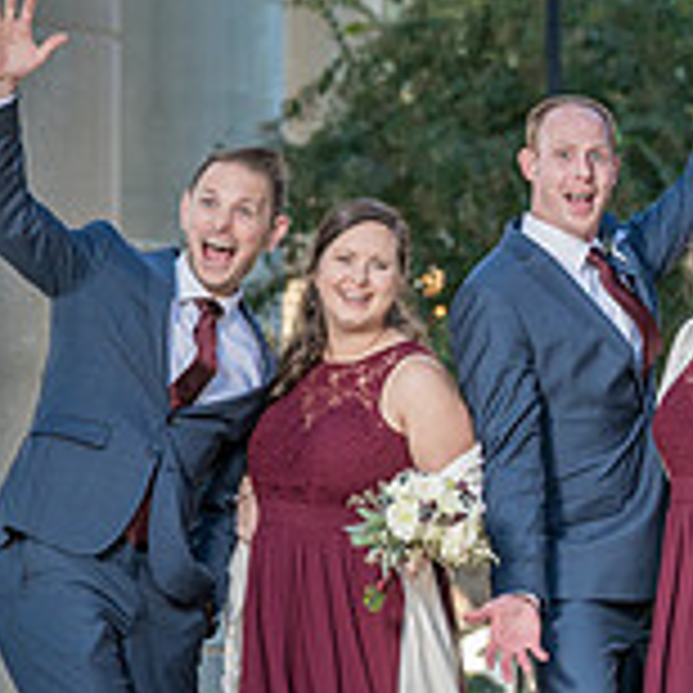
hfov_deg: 4.5
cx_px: 1112
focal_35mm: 390
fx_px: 8833
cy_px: 457
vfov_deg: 4.5
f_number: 5.6
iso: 400
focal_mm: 122
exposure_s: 1/200
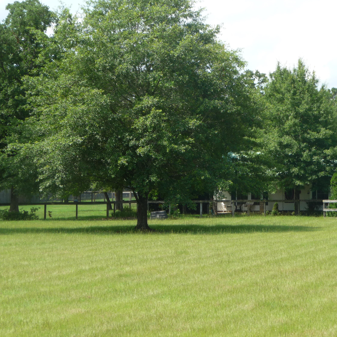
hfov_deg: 12.4
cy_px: 168
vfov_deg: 12.4
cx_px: 225
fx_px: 1553
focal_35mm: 141
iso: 100
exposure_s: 1/320
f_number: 4.7
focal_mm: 20.3
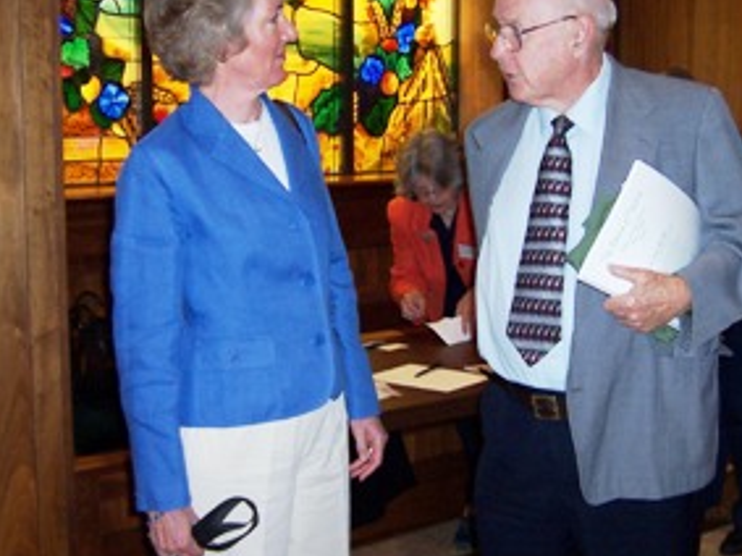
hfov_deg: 33.7
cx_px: 456
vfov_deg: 25.6
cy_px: 265
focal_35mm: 57
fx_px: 1221
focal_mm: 5.6
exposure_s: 1/60
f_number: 2.8
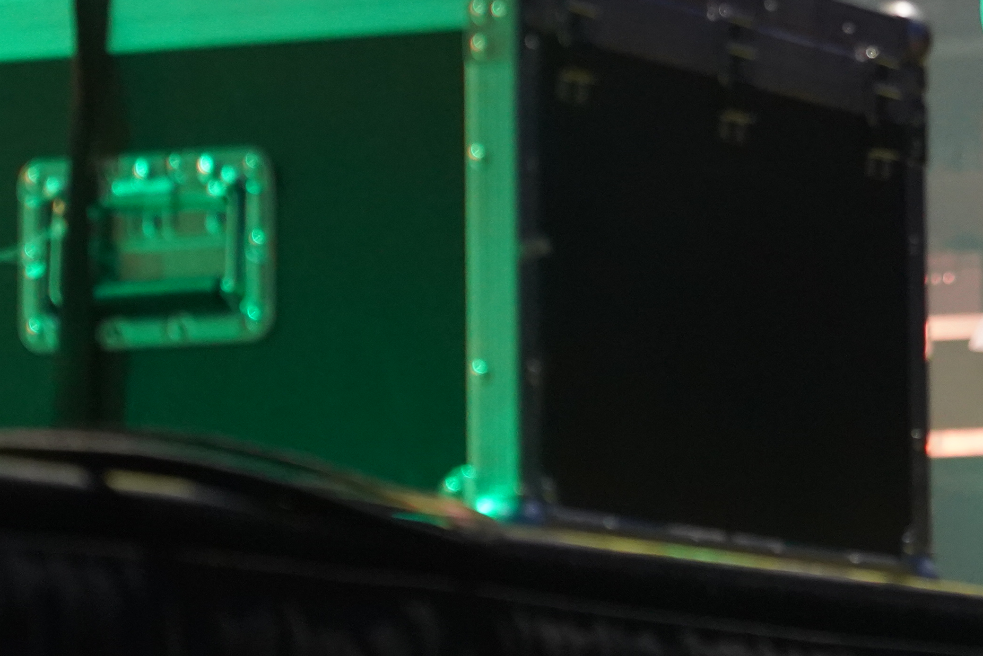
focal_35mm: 303
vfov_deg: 4.5
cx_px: 908
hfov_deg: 6.8
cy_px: -220
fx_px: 8273
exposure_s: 1/160
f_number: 4
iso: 3200
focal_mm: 105
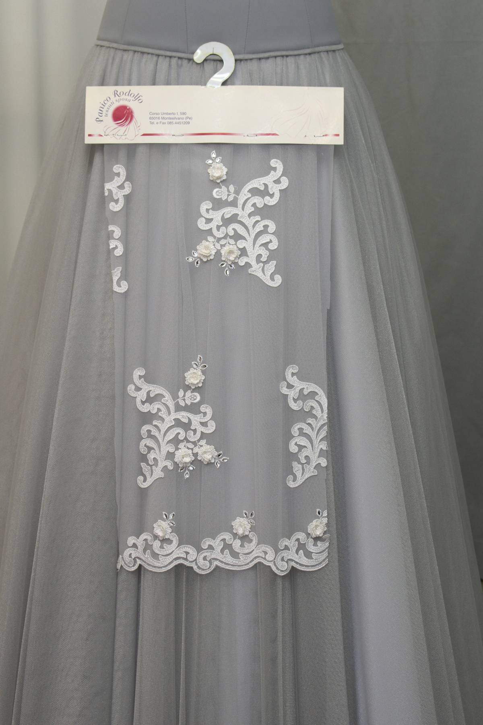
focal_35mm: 52
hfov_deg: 25.8
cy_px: 362
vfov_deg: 37.9
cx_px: 242
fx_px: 1056
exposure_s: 1/100
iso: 400
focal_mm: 35
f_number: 5
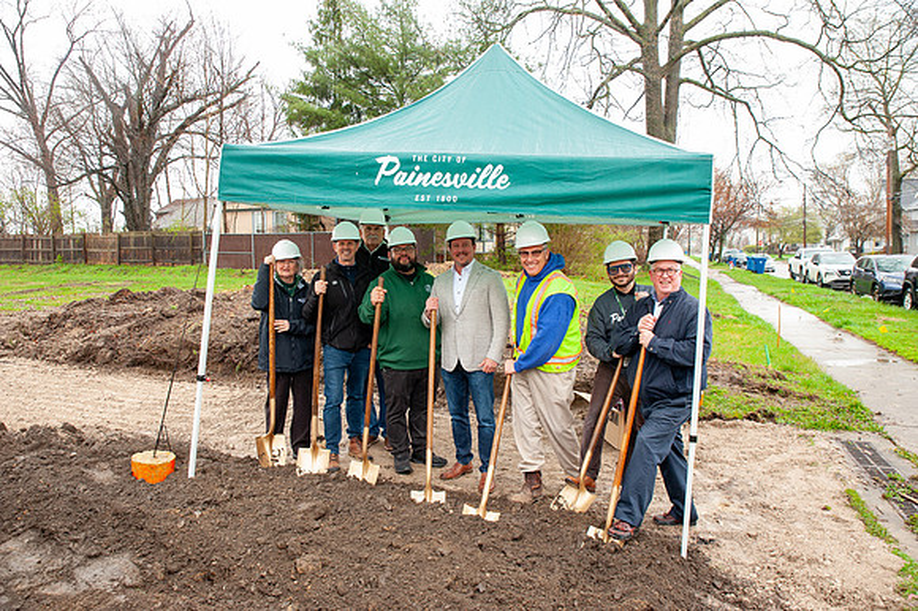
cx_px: 459
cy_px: 306
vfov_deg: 53.1
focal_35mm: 24
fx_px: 612
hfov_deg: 73.8
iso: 800
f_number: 6.3
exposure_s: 1/125
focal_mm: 24
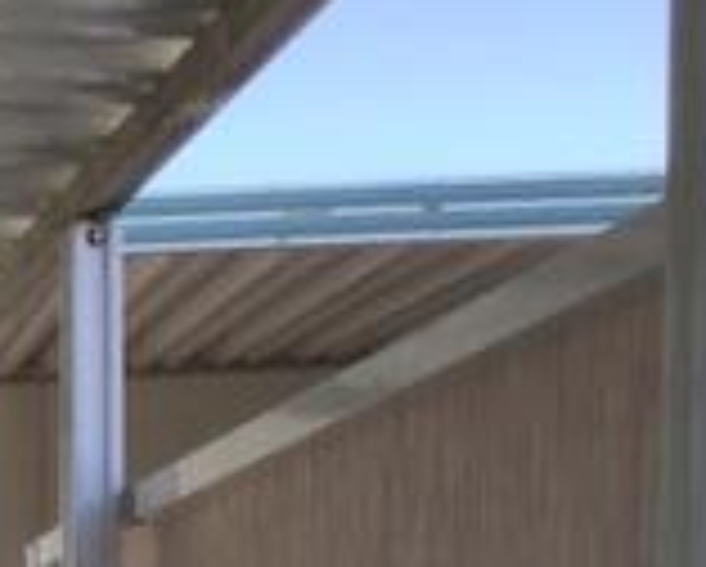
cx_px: -342
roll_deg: +1.8
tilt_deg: -7.4
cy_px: 1143
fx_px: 2573
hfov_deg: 14.6
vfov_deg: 11.3
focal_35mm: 123
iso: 25
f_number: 2.4
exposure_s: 1/413
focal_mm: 3.3
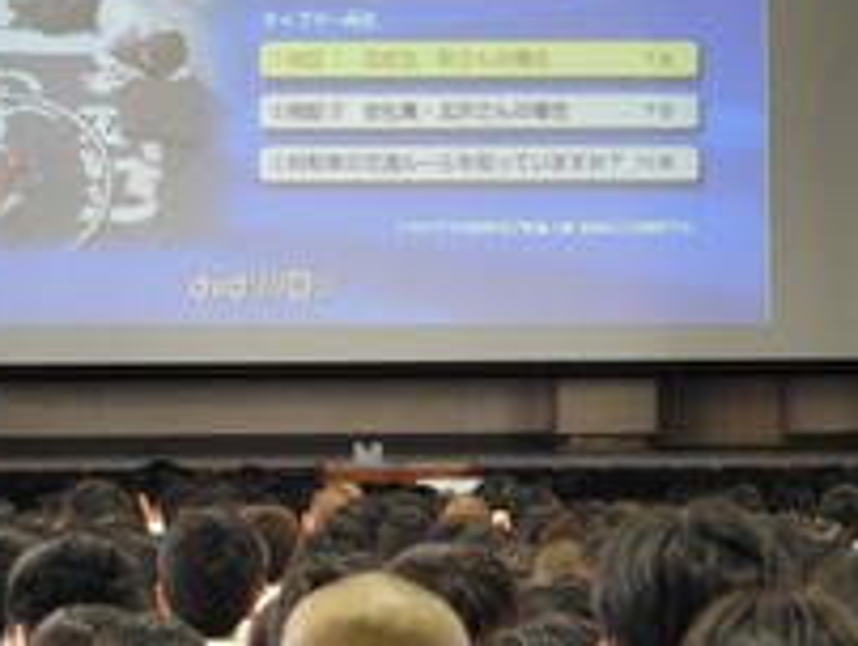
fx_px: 6129
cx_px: 178
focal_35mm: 247
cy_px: 106
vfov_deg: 6.0
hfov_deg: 8.0
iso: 400
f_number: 5
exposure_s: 1/20
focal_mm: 22.4
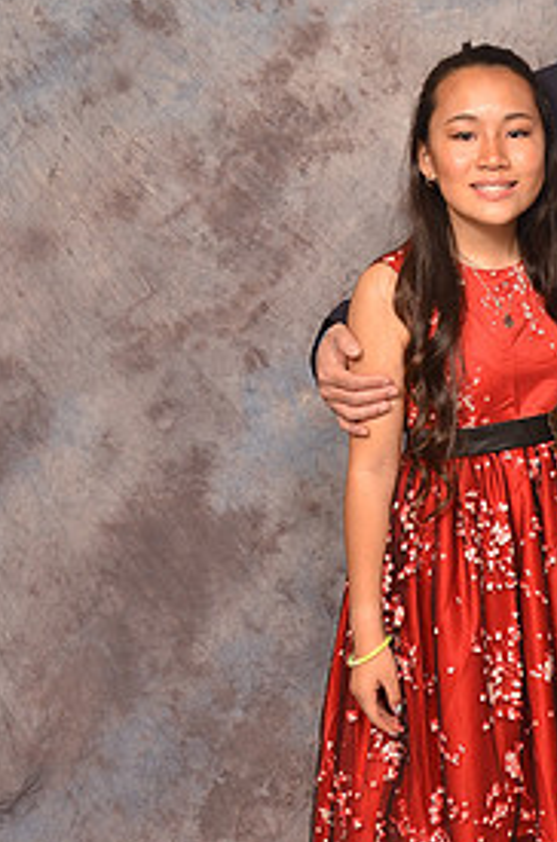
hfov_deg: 17.4
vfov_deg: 26.7
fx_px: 1773
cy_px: 453
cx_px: 578
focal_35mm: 76
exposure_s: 1/60
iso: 200
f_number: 5.6
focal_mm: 24
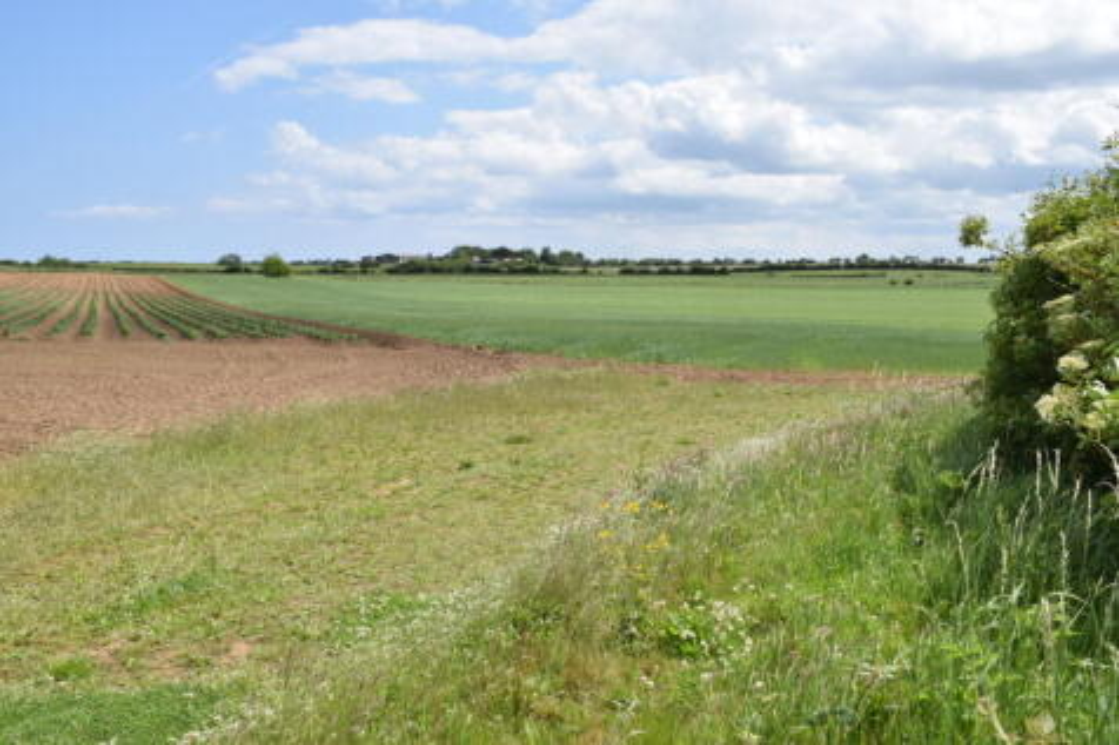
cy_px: 372
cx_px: 560
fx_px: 1119
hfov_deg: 53.1
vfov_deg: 36.8
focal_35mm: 36
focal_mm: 24
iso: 800
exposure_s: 1/320
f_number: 25
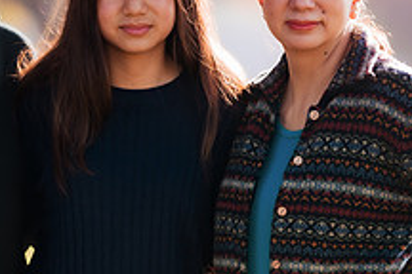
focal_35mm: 363
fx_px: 4154
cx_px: 168
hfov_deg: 5.7
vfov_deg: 3.8
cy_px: 201
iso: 80
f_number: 1.8
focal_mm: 135
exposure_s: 1/400
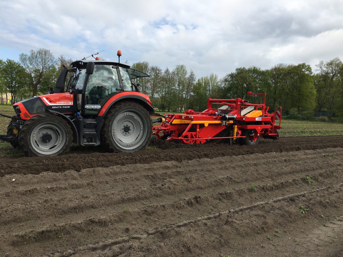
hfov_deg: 61.7
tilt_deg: -4.0
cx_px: 172
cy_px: 128
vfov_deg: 48.2
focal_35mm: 29
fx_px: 287
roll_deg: -3.7
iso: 25
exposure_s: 1/1054
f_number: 2.2
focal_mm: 4.15
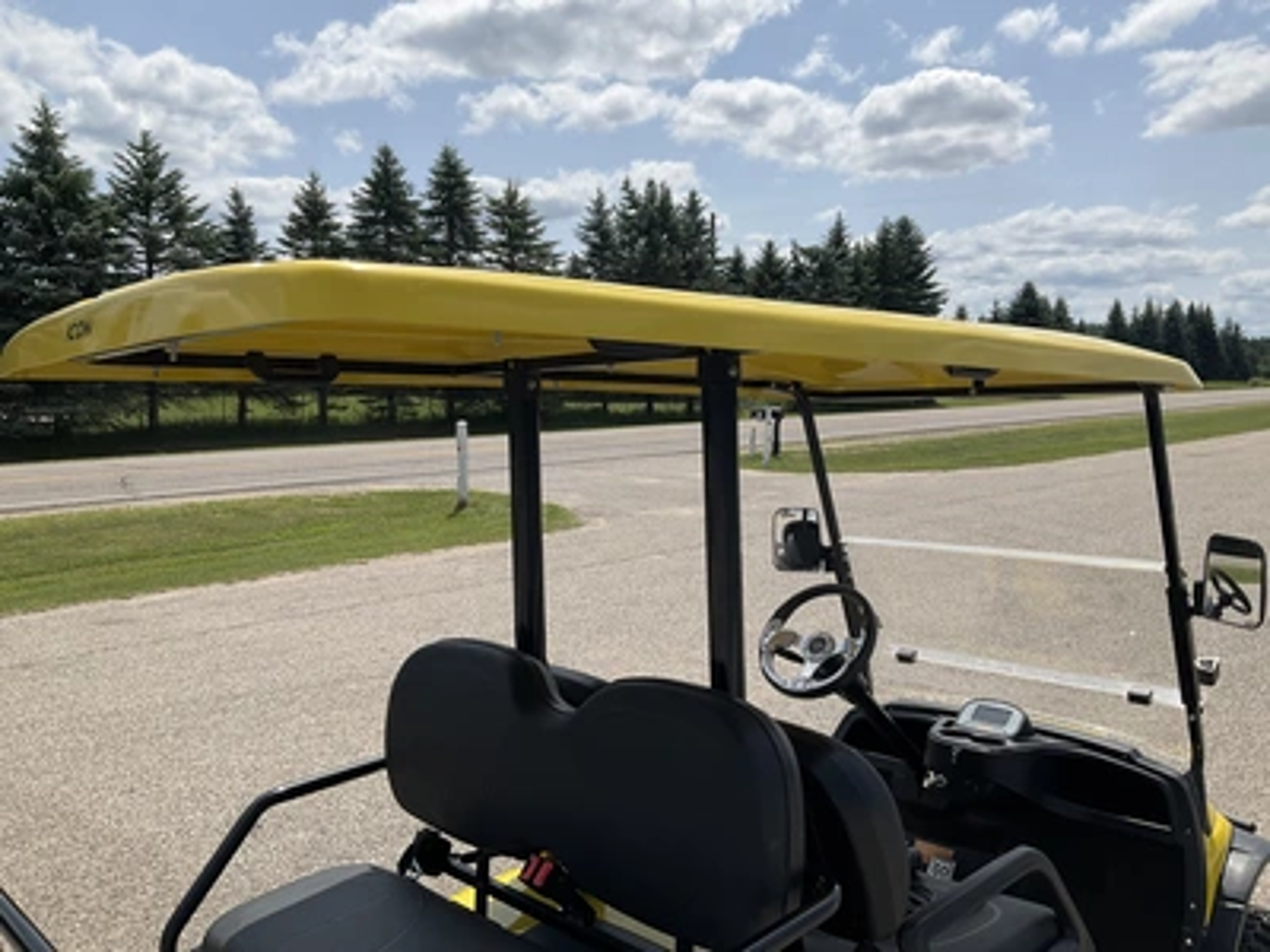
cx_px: 635
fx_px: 1064
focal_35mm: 29
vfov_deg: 48.2
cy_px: 476
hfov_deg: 61.7
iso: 25
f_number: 1.8
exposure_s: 1/2801
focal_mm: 3
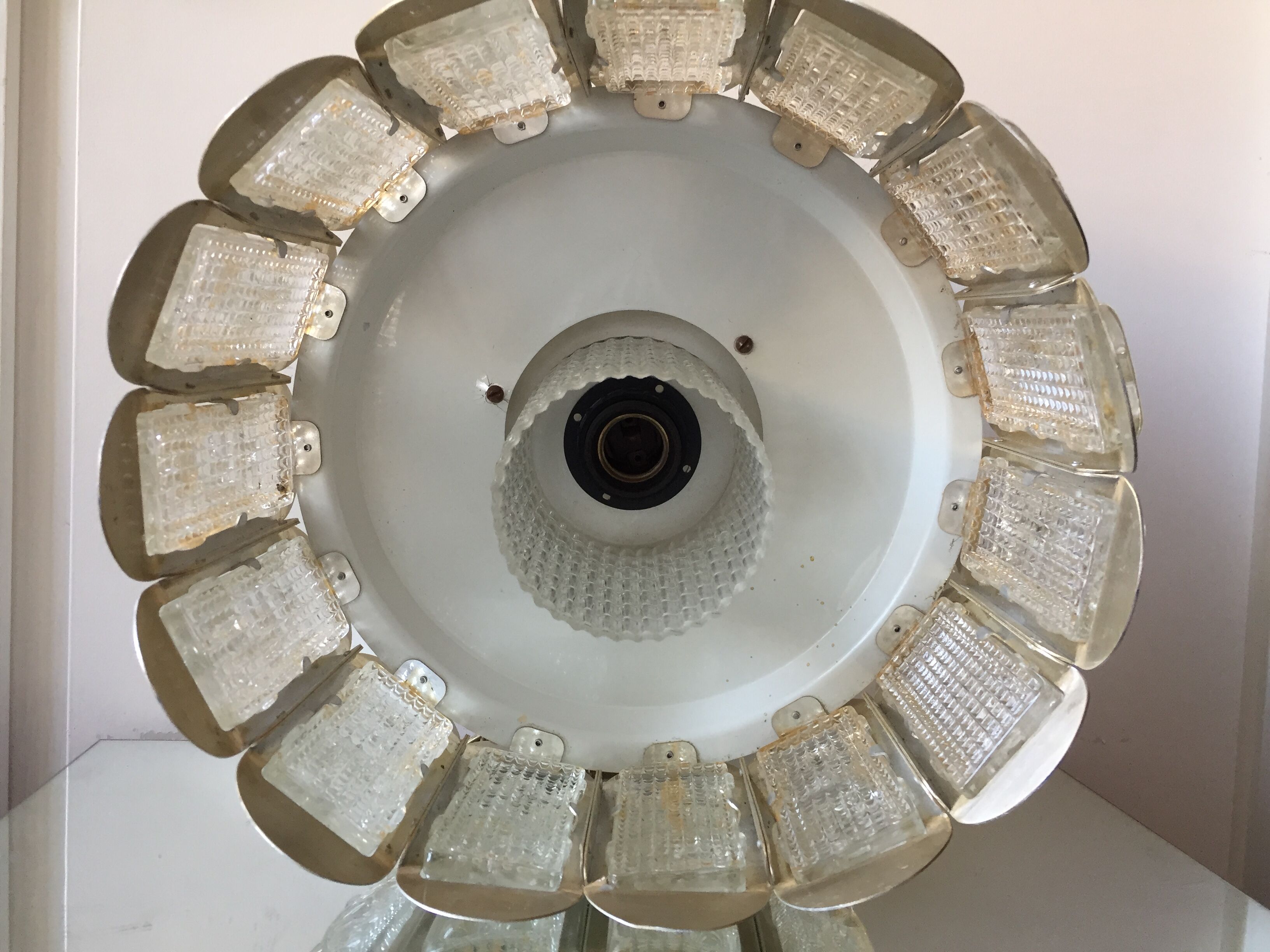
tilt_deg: -4.9
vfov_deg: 48.2
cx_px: 635
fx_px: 1064
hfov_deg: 61.7
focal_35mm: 29
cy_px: 476
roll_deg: -3.2
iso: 100
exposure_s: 1/33
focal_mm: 4.15
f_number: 2.2
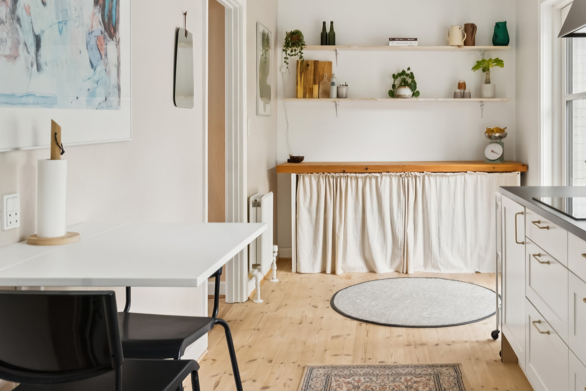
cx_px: 382
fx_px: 586
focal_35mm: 36
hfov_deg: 52.3
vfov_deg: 36.7
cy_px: 147
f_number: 7.1
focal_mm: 21
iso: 640
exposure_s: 1/10
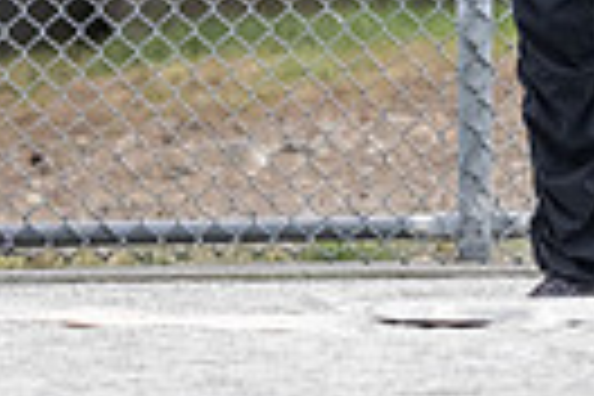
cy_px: -229
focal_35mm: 1395
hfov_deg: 1.5
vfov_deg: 1.0
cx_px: 304
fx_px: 23016
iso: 2000
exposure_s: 1/1250
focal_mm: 150
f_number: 2.8
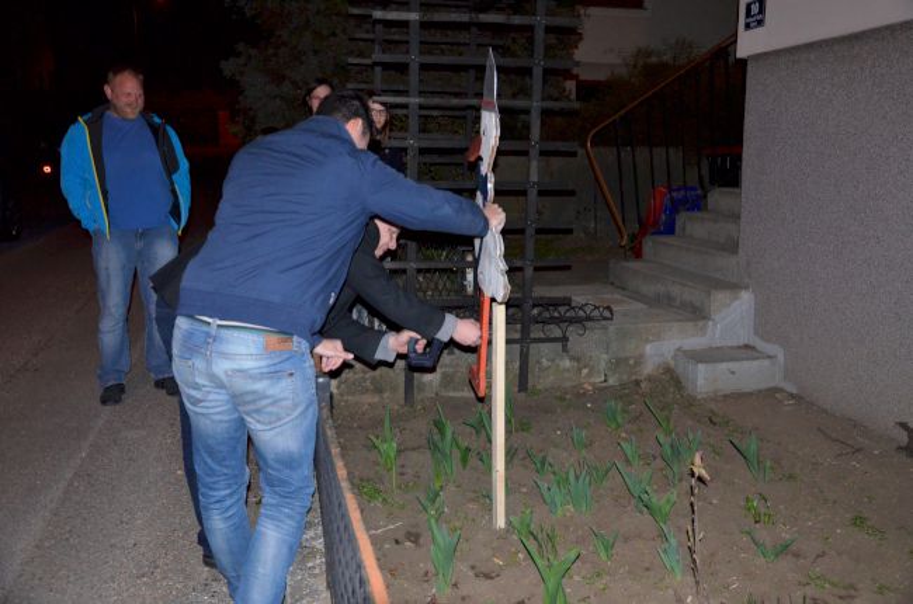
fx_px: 835
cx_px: 456
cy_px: 302
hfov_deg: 57.3
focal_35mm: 33
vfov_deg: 39.8
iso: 3200
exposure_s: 1/60
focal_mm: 22
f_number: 3.8
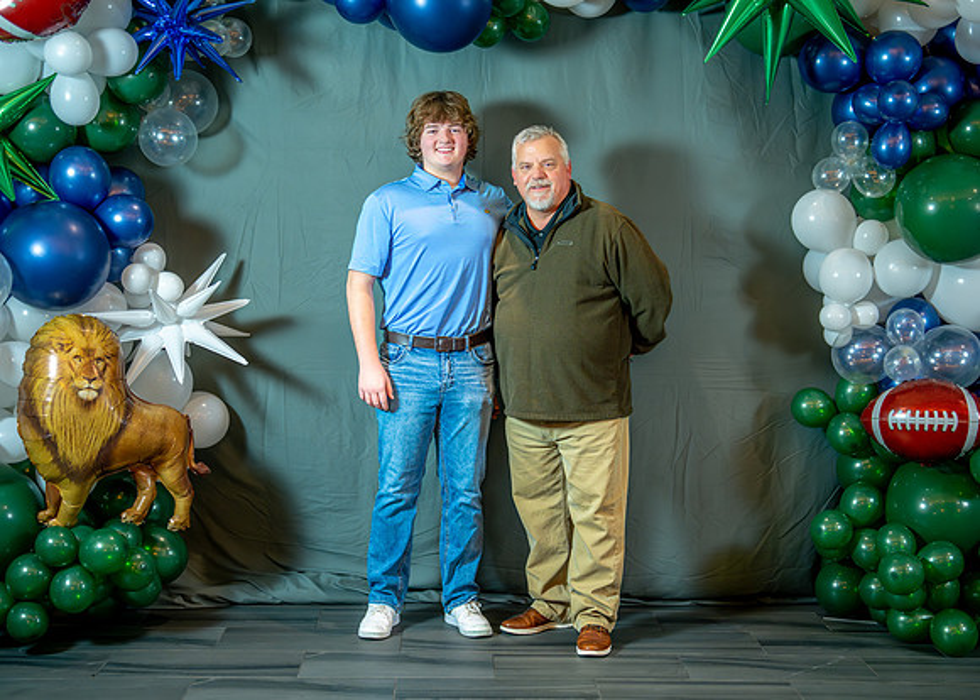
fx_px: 1502
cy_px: 350
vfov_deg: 26.2
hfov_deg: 36.1
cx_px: 530
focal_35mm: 54
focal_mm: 50
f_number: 1.2
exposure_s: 1/400
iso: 1250
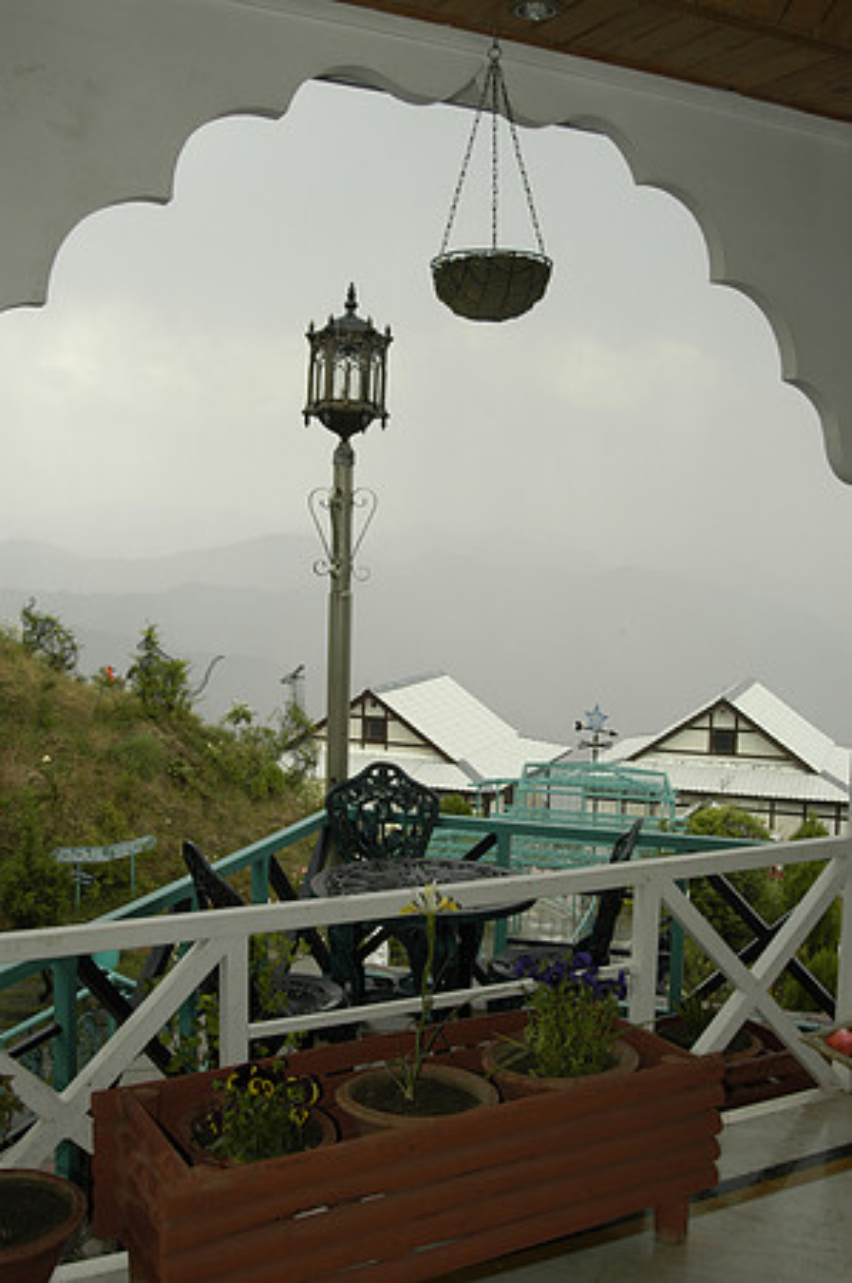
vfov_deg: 53.2
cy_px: 642
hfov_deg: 36.8
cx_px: 426
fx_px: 1281
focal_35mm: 36
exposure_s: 1/60
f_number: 9
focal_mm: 24
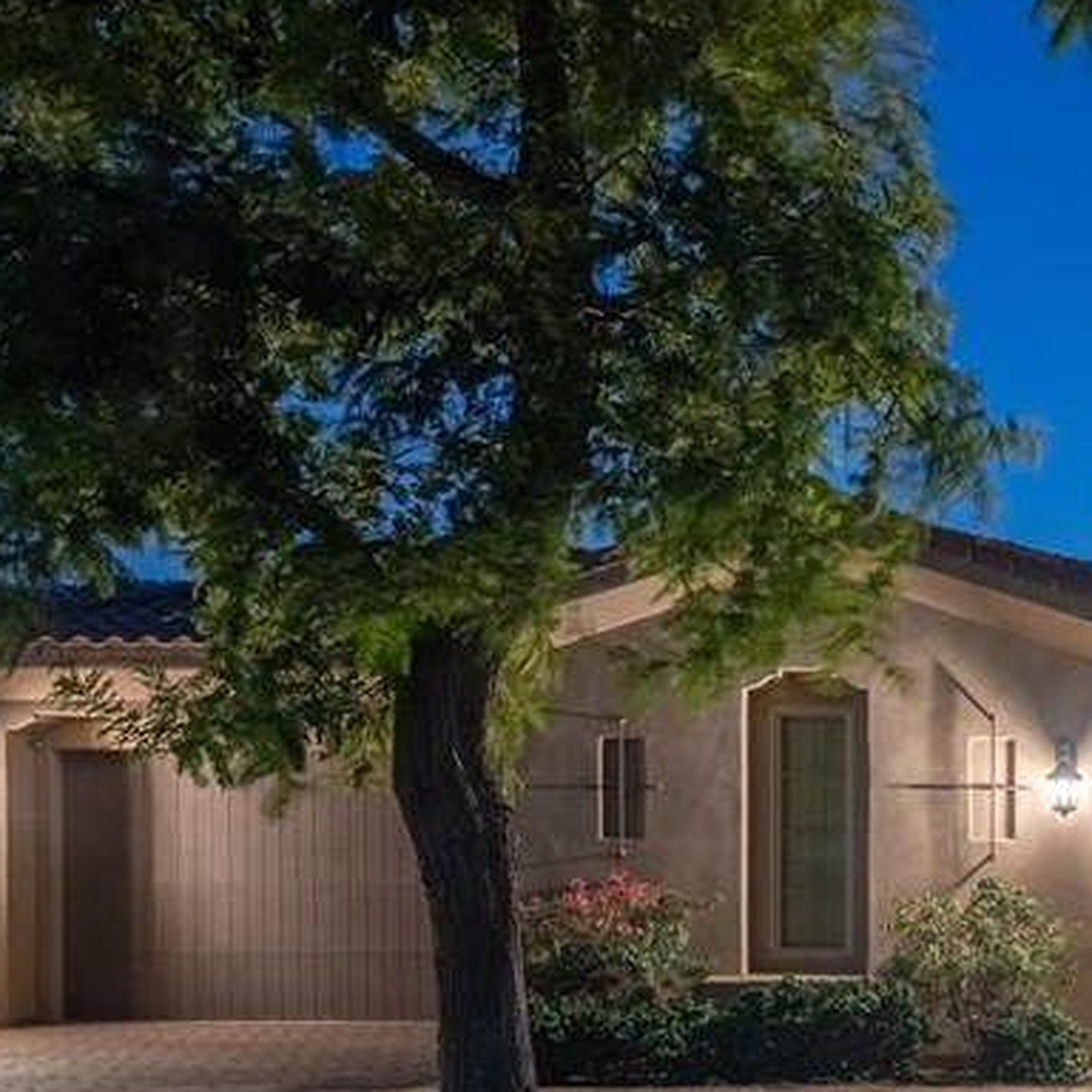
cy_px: 849
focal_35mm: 68
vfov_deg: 25.0
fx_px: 2427
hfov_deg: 23.7
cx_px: 1214
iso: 100
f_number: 2.8
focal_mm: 20
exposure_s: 1/13
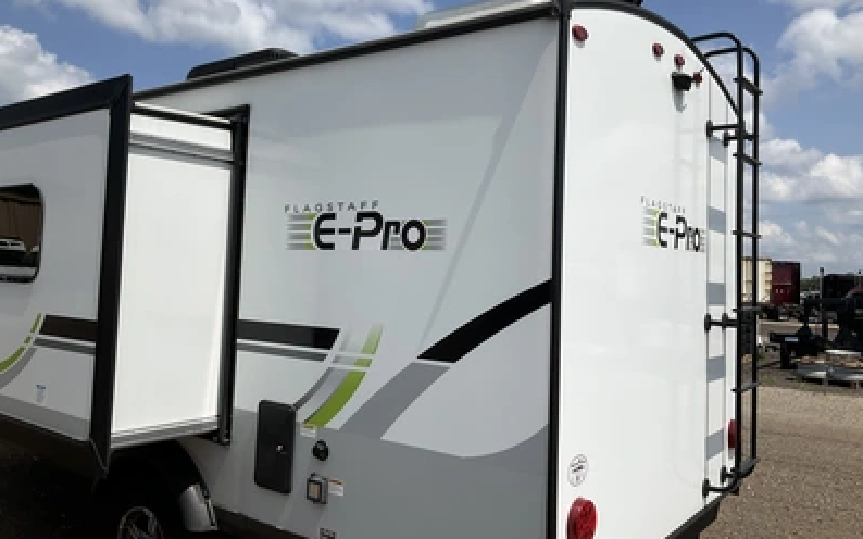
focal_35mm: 31
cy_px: 228
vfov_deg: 40.5
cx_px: 433
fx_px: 729
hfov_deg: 61.2
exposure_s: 1/3788
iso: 25
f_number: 1.8
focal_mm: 3
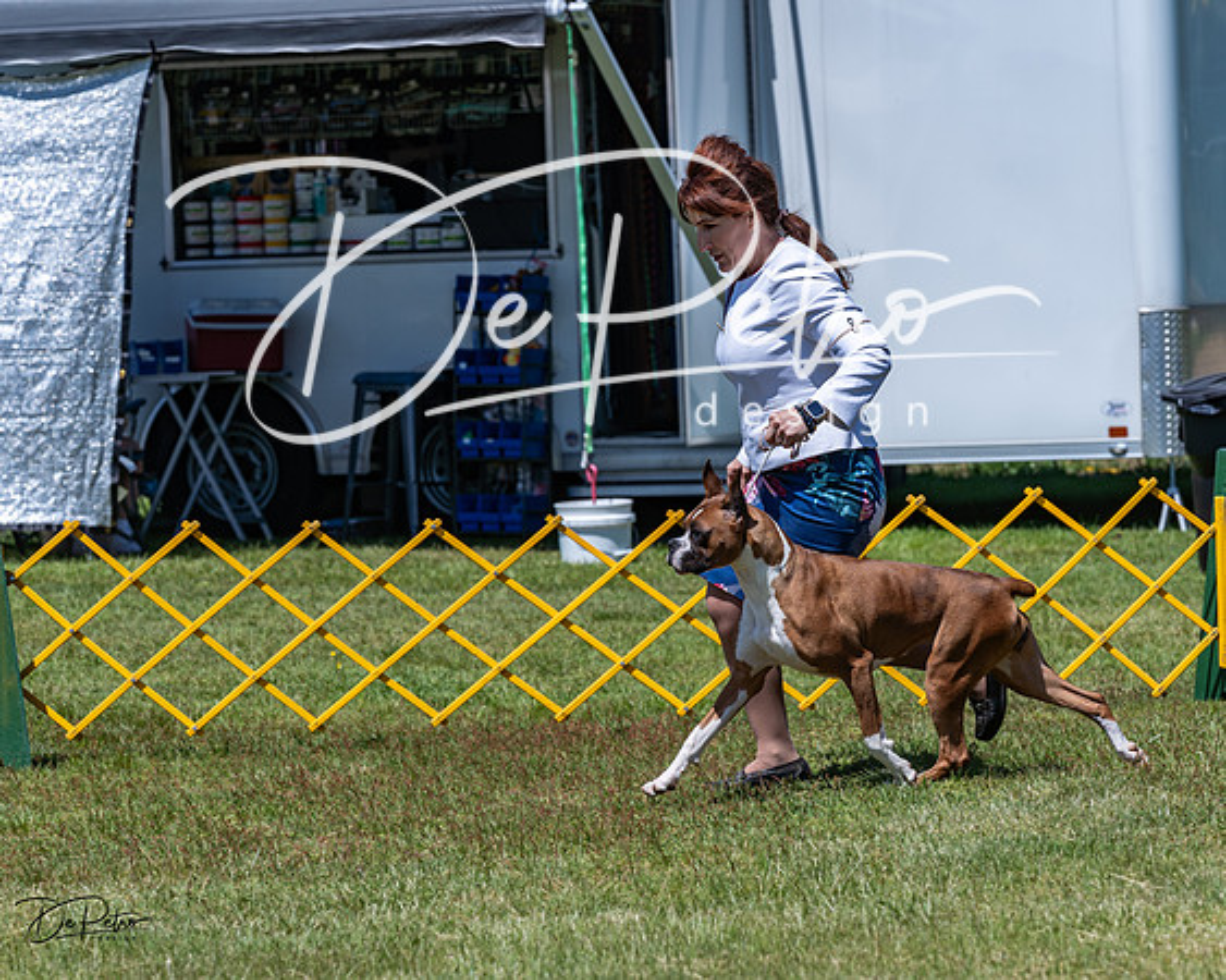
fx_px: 6046
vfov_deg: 9.3
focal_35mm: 167
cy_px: 490
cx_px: 613
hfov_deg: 11.6
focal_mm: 148
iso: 100
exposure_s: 1/640
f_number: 6.3
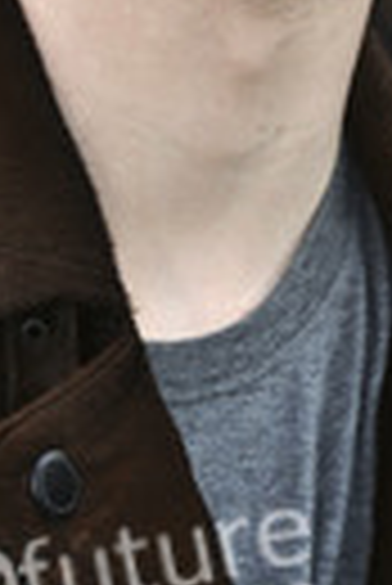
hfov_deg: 2.3
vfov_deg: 3.4
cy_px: -58
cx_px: 228
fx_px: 9773
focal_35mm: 600
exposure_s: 1/160
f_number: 4.5
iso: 320
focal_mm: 130
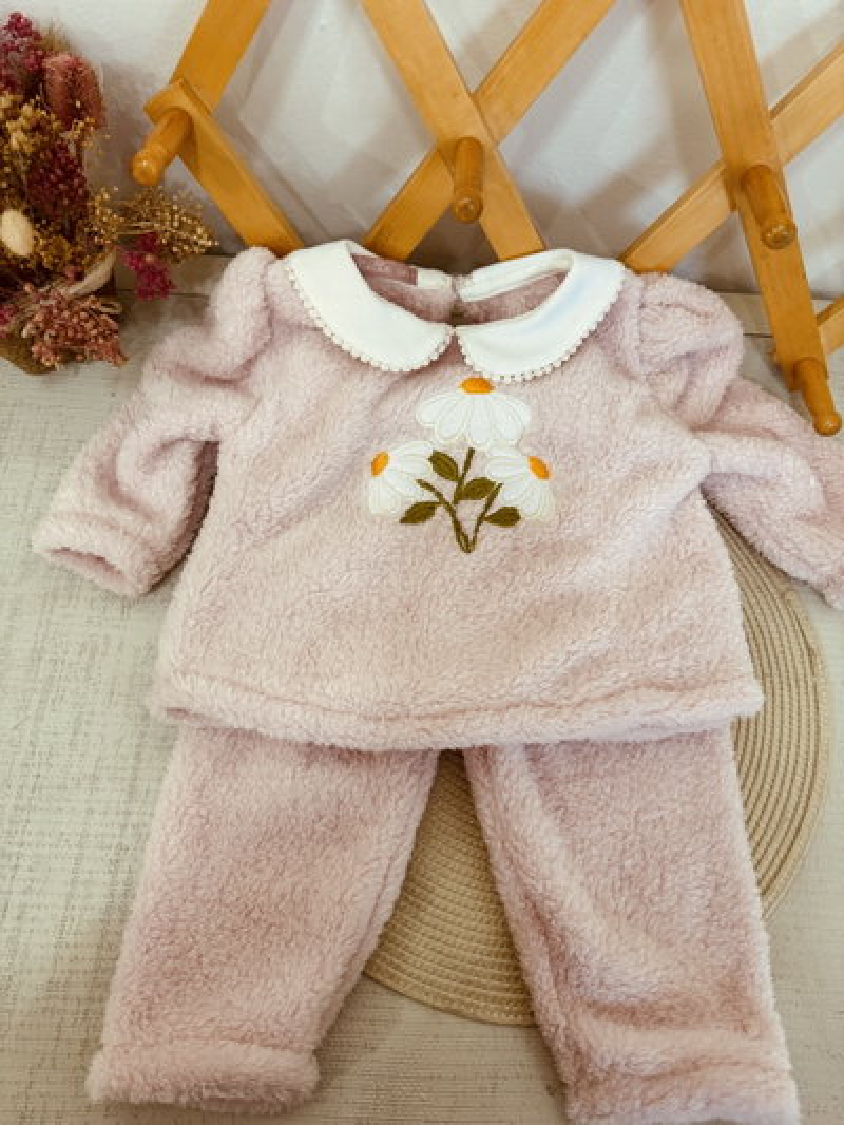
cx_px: 422
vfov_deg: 71.6
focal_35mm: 24
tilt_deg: -67.4
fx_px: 780
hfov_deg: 56.8
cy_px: 562
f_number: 1.78
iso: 160
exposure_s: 1/100
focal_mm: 6.76
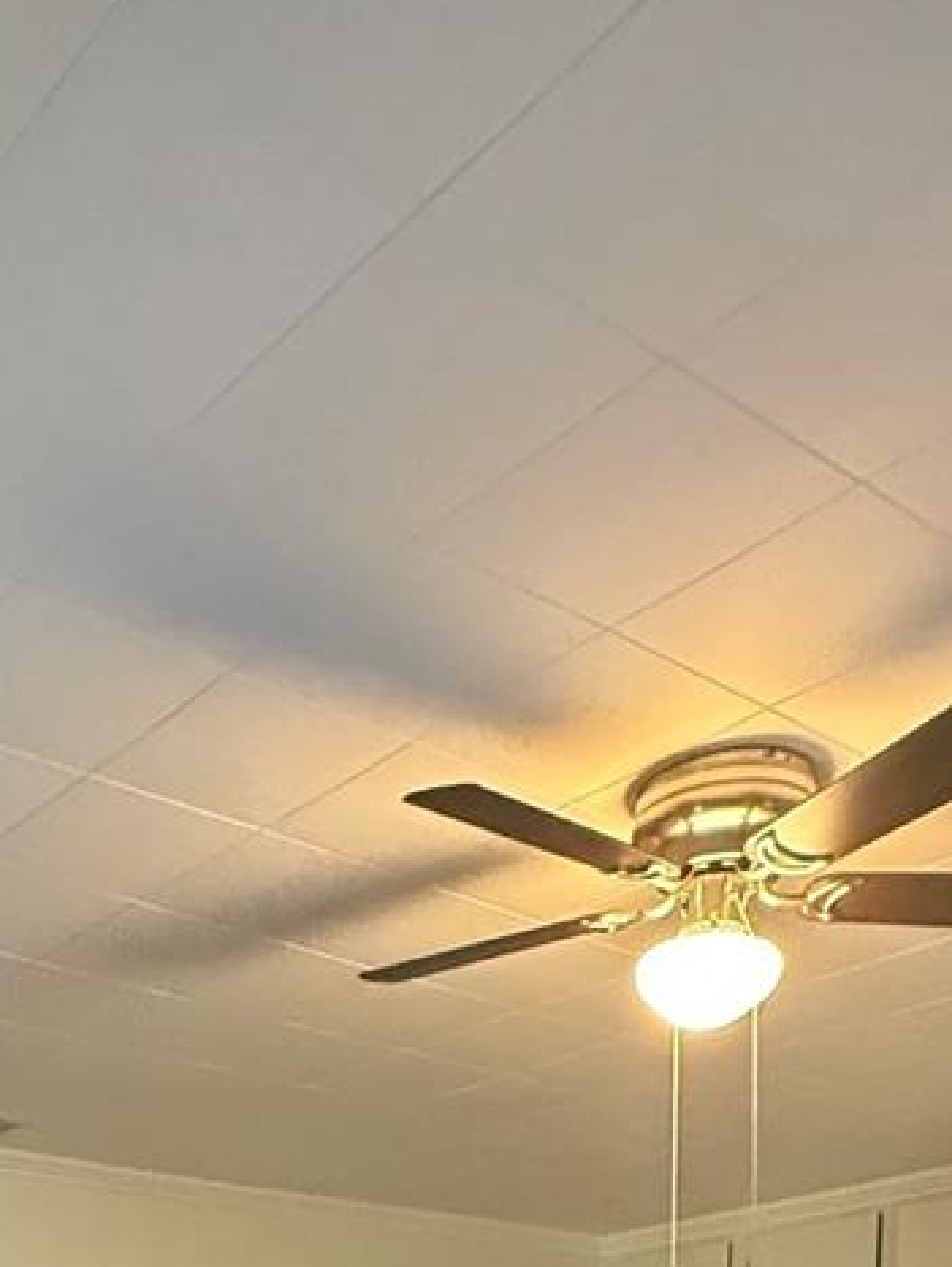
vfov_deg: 30.6
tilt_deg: -2.7
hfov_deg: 29.6
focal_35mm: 46
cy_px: 1717
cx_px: 22
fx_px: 1684
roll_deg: +1.1
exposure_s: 1/60
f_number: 2.2
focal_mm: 2.22
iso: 500
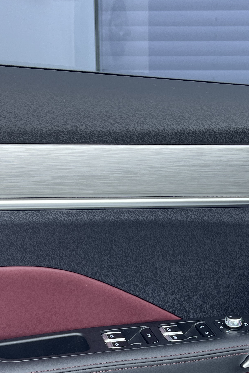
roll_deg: -0.5
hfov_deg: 22.6
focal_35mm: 60
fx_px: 623
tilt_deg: -23.2
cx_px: 154
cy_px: 266
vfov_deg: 32.9
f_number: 1.6
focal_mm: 5.1
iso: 50
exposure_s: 1/100
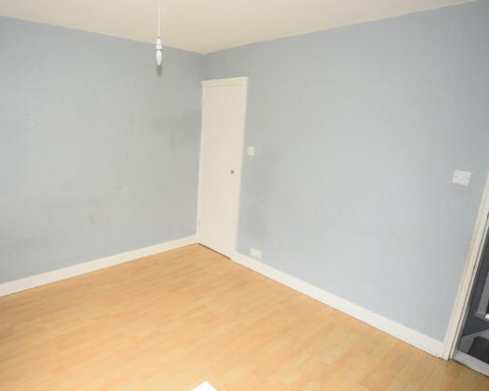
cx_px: 194
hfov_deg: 76.7
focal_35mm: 21
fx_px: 304
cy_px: 194
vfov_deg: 65.6
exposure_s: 1/125
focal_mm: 12
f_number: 5.6
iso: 800
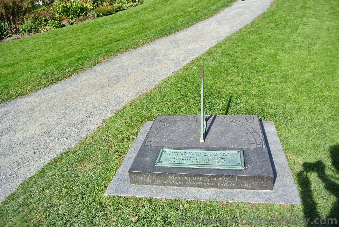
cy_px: 114
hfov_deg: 67.3
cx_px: 170
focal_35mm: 27
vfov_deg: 48.0
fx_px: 255
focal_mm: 10
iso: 100
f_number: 4.5
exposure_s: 1/400
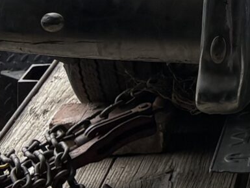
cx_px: 525
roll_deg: -1.0
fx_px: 1250
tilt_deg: -6.6
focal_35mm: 173
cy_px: -306
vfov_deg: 7.8
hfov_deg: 10.4
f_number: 1.6
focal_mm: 5.96
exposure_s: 1/122
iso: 40
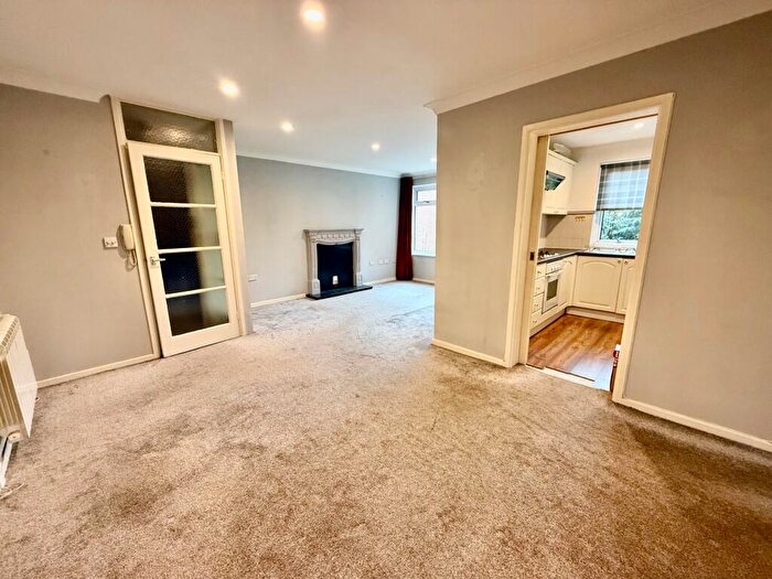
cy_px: 290
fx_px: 312
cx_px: 386
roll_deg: +0.6
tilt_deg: -12.2
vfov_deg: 85.7
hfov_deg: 102.1
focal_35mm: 14
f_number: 2.2
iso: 200
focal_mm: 2.22
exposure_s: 1/50
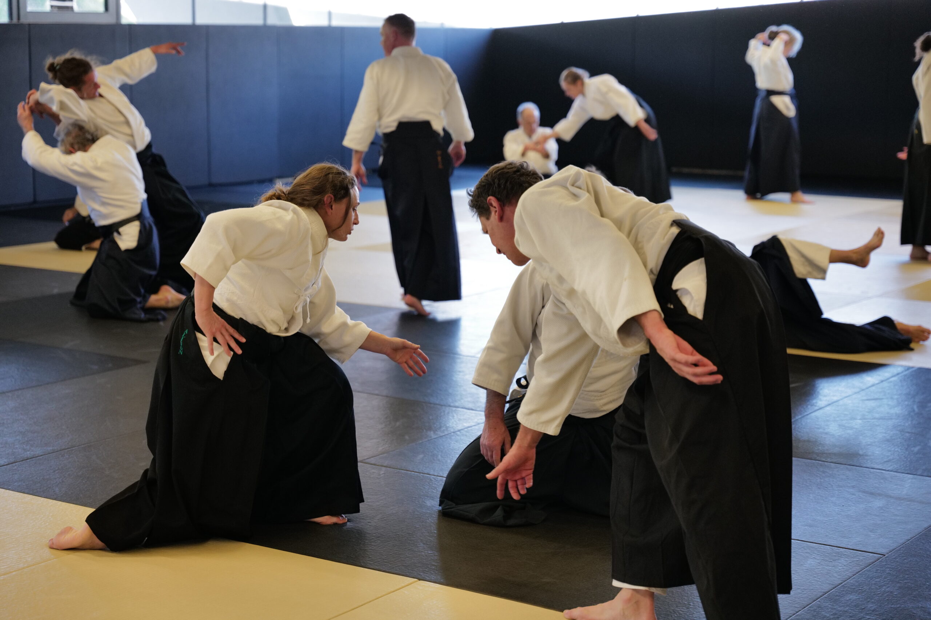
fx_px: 1681
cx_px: 466
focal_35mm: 65
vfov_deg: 20.9
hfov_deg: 31.0
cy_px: 310
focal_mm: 65
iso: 3200
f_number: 2.8
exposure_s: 1/400
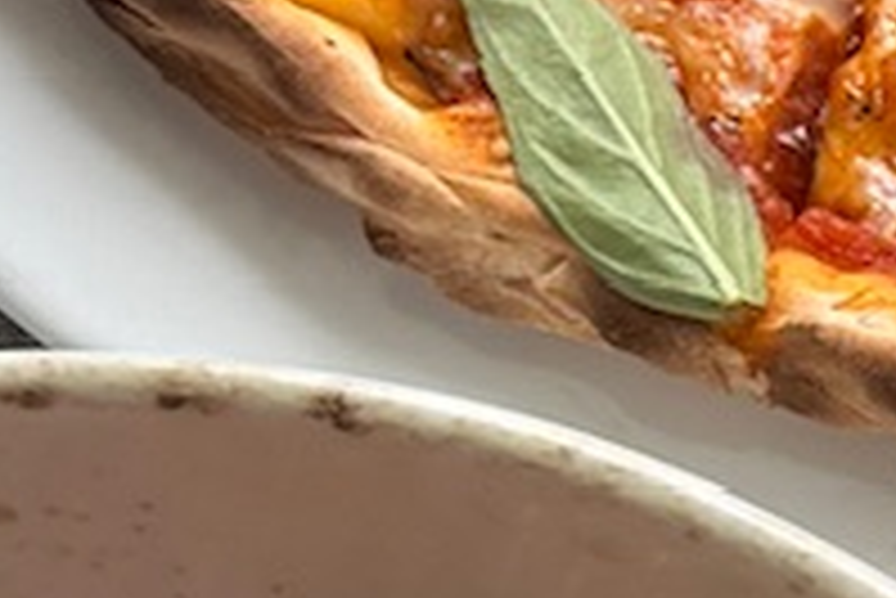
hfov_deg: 7.5
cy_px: 778
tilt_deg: -85.2
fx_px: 6401
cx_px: 2035
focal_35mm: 257
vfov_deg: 5.3
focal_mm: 6.76
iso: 100
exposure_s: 1/995
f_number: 1.78
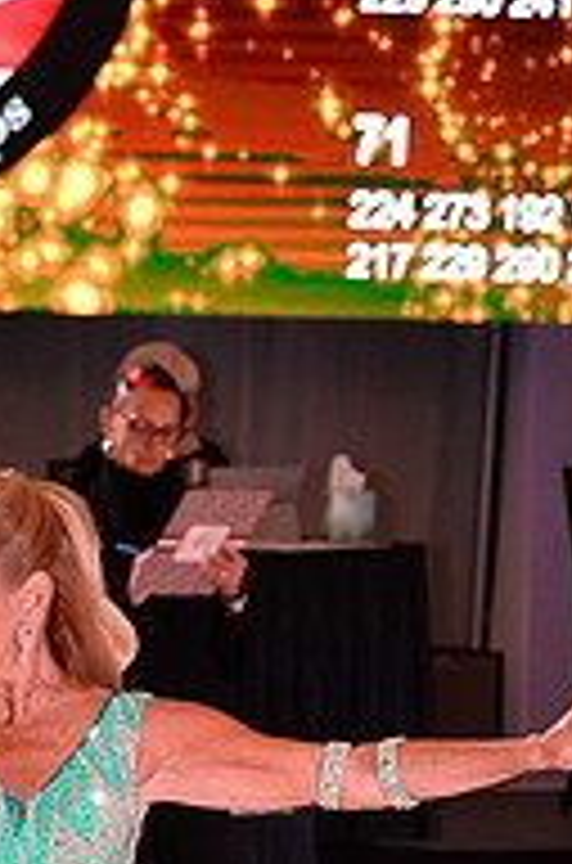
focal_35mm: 278
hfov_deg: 4.9
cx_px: -25
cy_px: 1116
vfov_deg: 7.4
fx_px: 6661
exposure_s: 1/250
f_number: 5.6
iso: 2500
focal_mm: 92
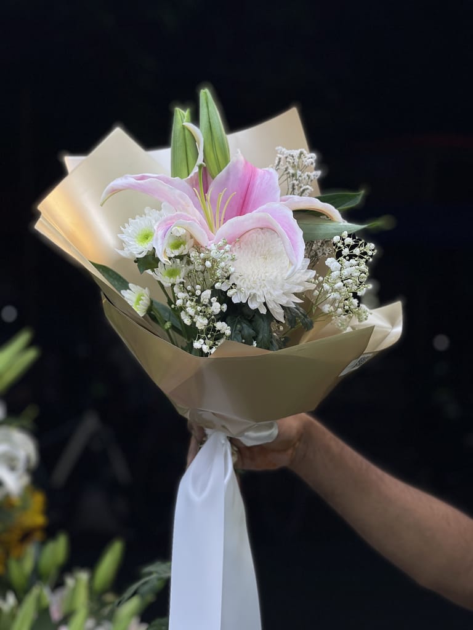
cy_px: 315
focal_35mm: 64
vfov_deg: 30.3
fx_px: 1166
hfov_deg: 22.9
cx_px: 236
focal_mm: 7.5
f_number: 2.2
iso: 20
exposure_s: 1/118
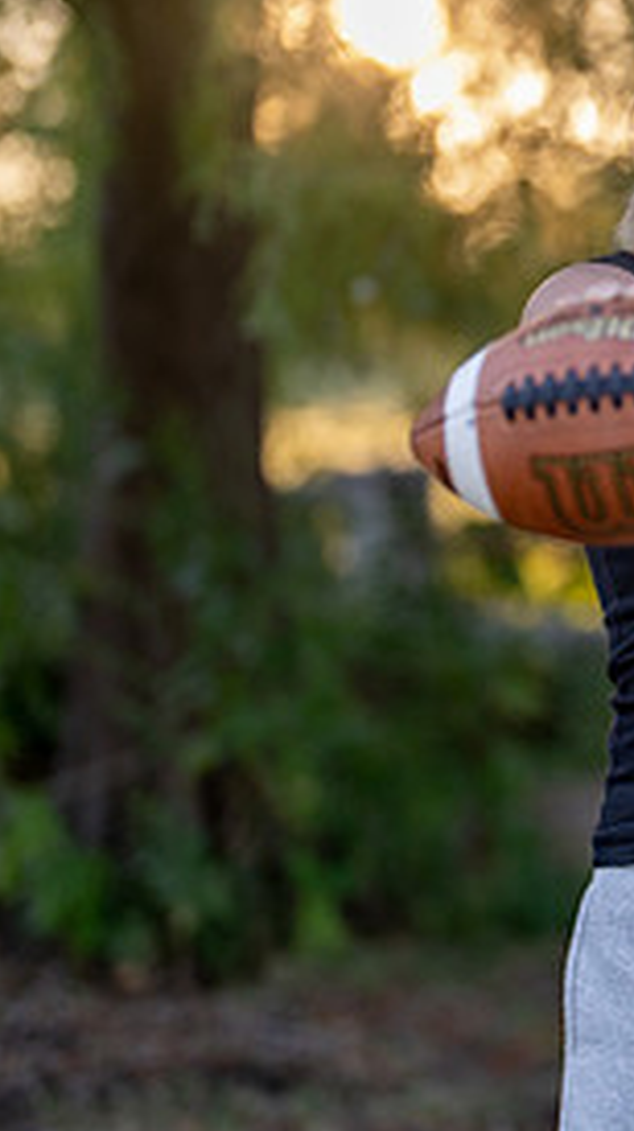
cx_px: 1031
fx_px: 4048
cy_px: 445
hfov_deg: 8.7
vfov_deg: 15.9
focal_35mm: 135
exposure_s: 1/500
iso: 100
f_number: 1.2
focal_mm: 50
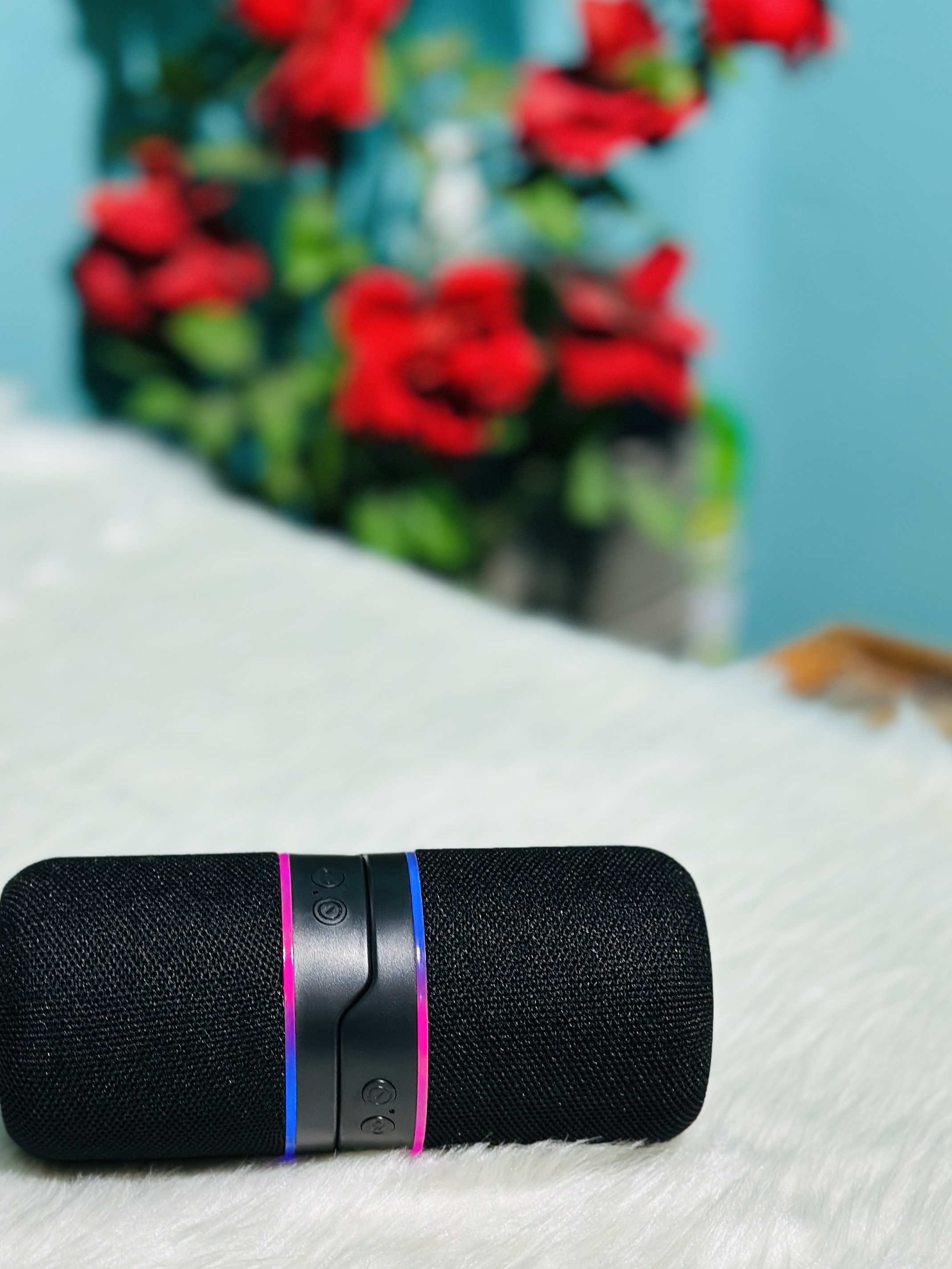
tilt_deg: -32.7
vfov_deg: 28.3
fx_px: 2493
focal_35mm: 68
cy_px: 868
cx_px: 299
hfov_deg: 21.5
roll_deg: -1.2
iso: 64
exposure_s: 1/50
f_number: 1.78
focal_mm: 6.86
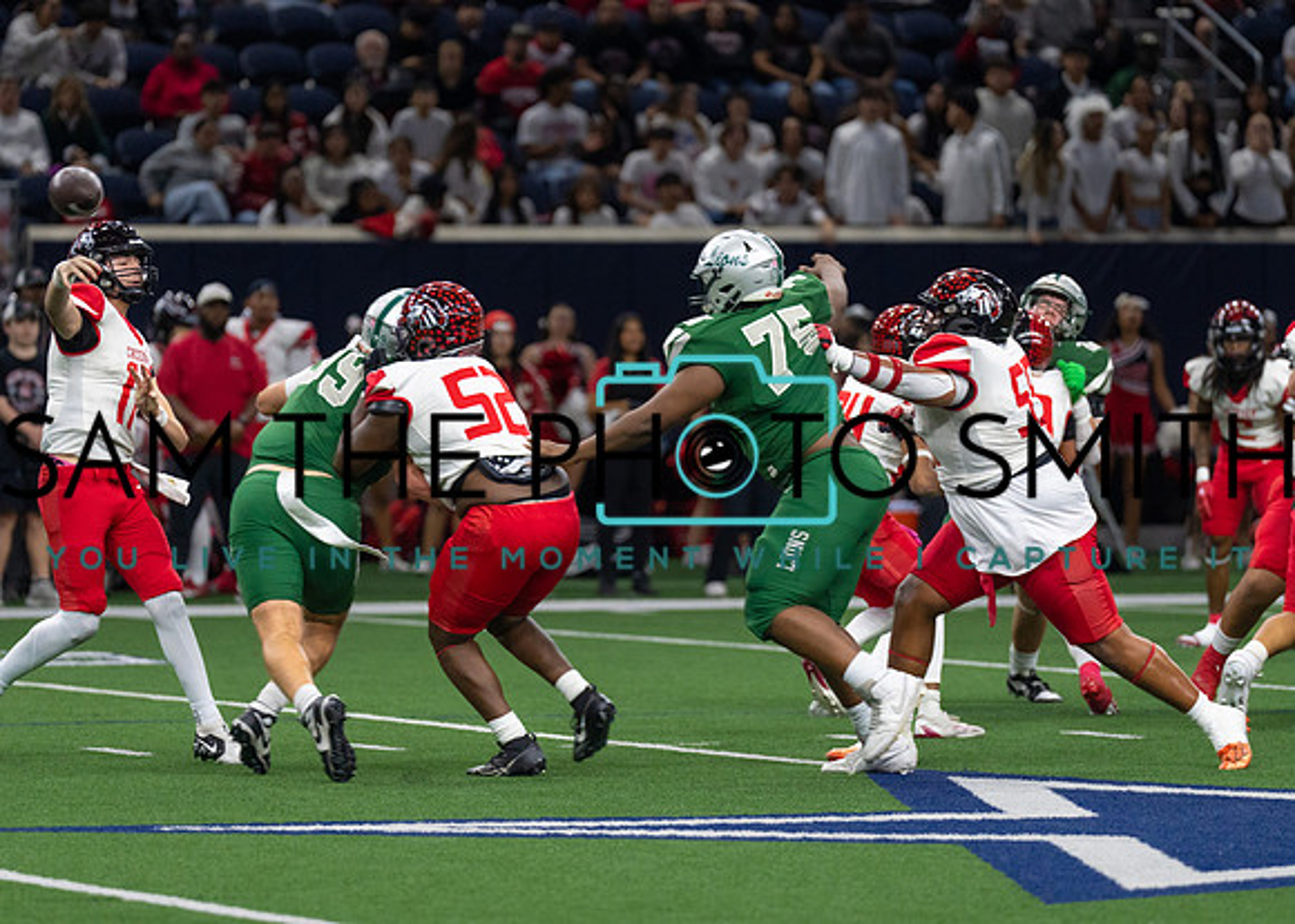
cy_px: 345
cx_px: 593
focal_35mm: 274
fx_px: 10084
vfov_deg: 5.2
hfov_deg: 7.3
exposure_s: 1/1000
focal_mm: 200
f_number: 2.8
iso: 1600
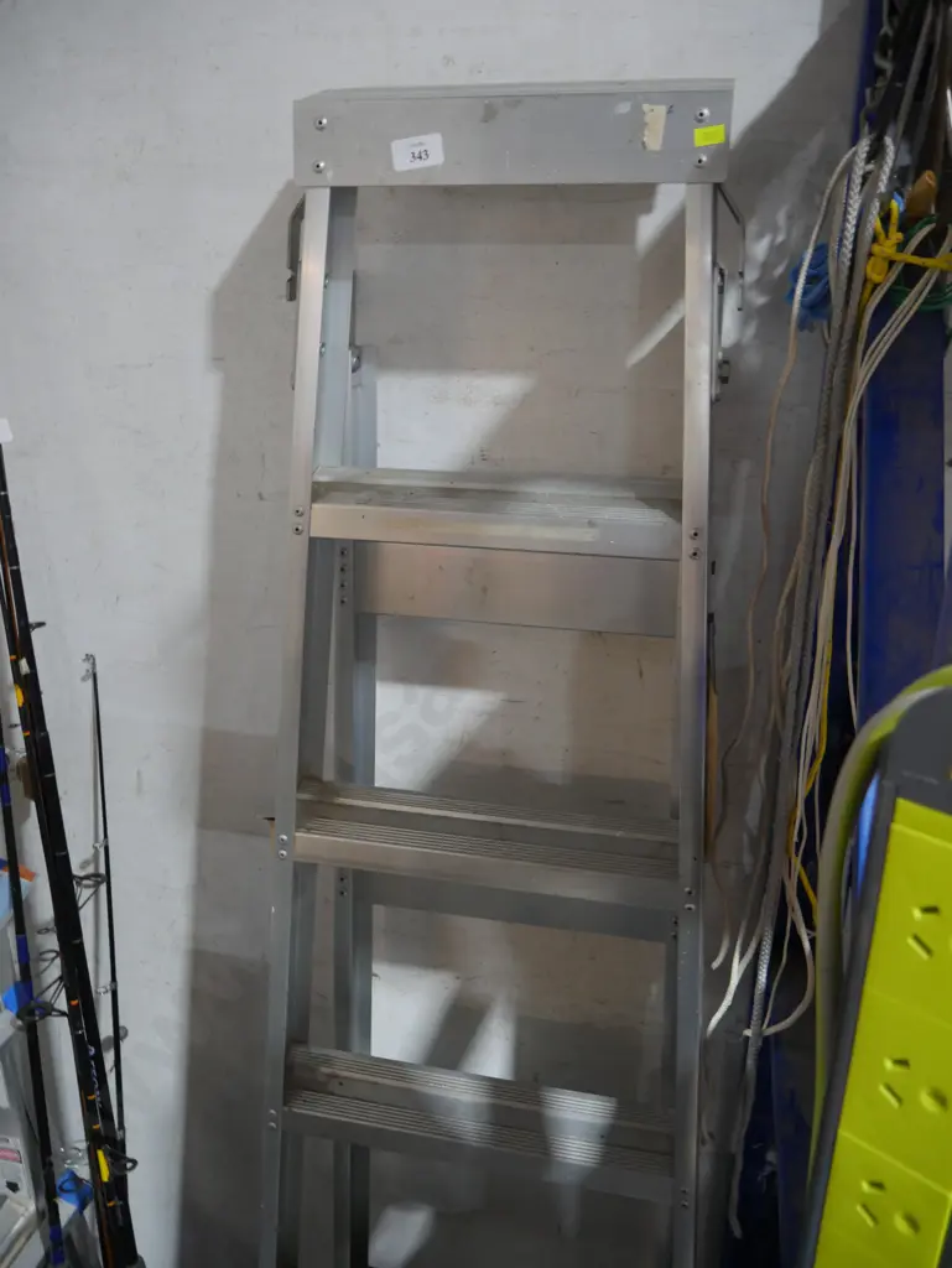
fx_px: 1026
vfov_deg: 63.4
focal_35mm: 28
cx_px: 476
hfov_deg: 49.8
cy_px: 634
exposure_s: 1/60
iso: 1000
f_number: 3.5
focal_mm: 14
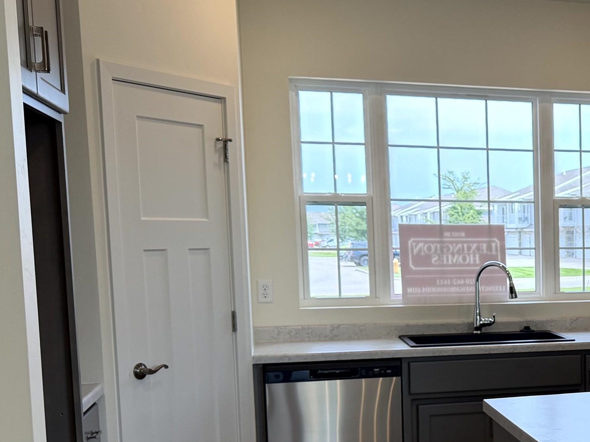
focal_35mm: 58
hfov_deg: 30.0
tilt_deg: -4.4
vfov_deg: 24.9
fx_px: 988
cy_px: 344
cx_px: 644
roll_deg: +0.2
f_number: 1.78
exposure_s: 1/211
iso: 80
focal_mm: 6.76
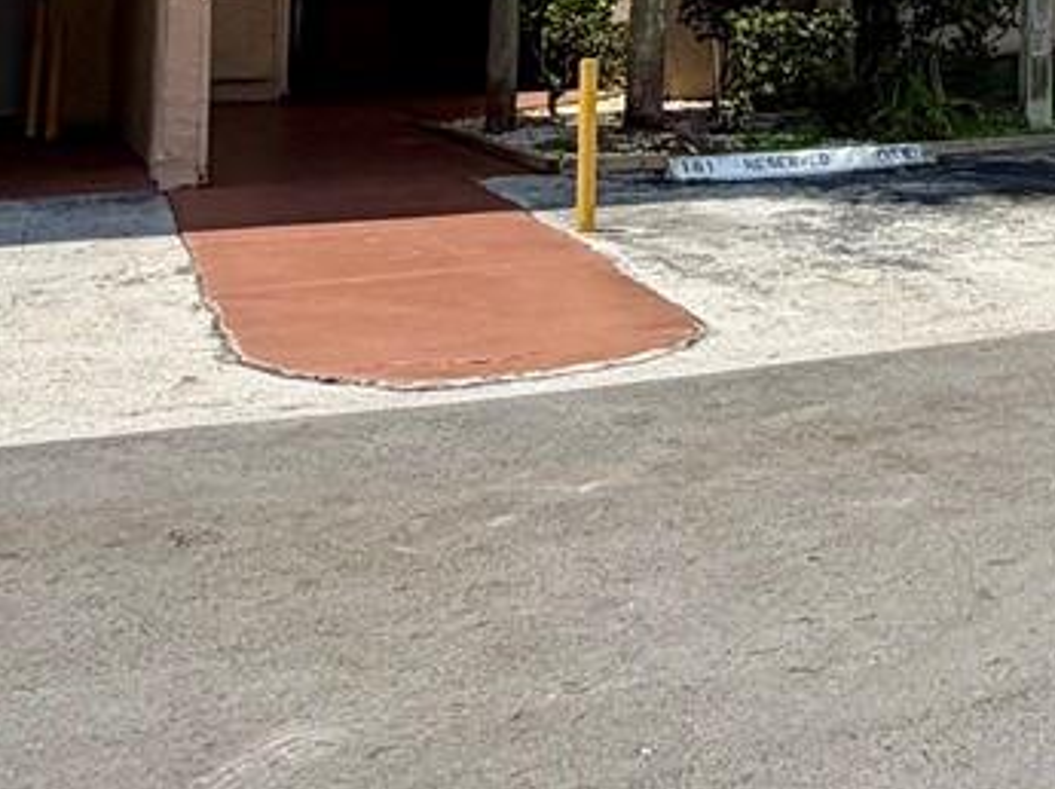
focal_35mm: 65
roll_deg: +2.0
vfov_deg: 20.7
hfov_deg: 26.1
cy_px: -211
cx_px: 1318
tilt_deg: +4.6
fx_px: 1979
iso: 25
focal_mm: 2.22
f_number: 2.2
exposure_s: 1/1017
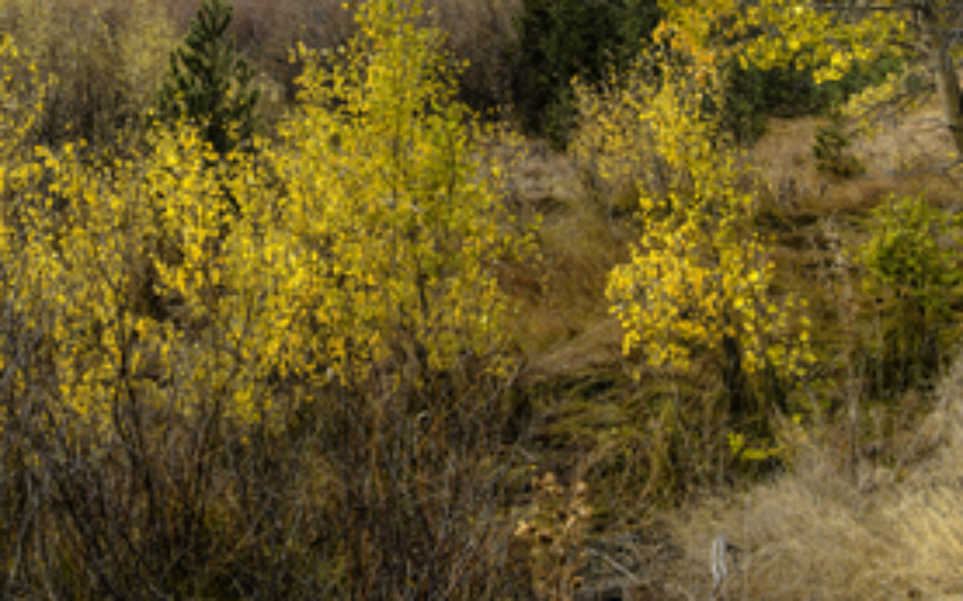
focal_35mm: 66
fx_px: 1732
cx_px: 327
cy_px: -30
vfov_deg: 19.0
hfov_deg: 30.9
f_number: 10
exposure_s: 1/60
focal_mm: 32
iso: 64
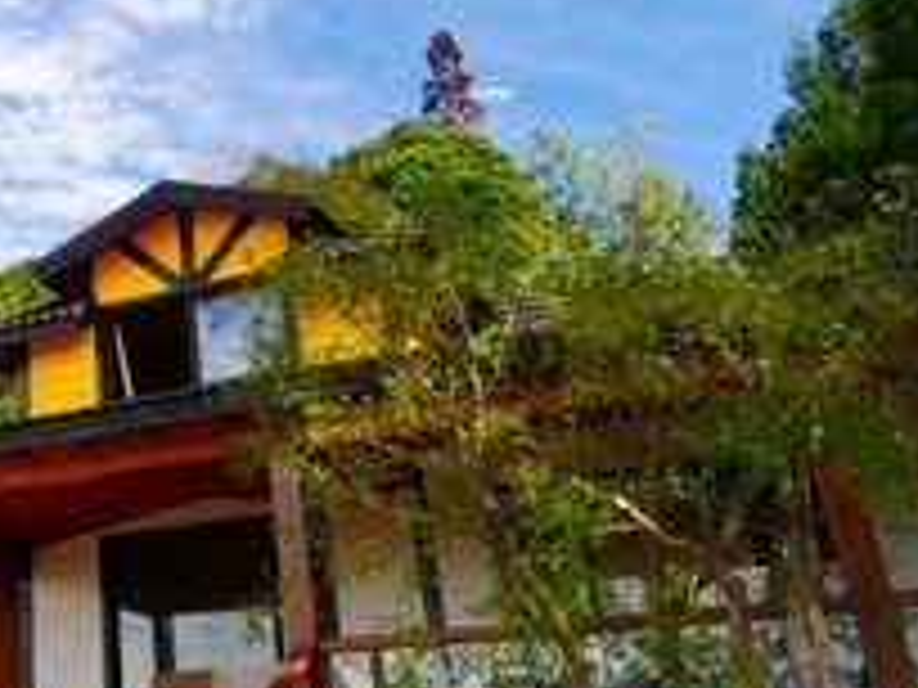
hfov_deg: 32.9
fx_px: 1406
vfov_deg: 26.4
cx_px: -22
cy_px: 40
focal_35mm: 53
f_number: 5
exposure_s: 1/160
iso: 200
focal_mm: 9
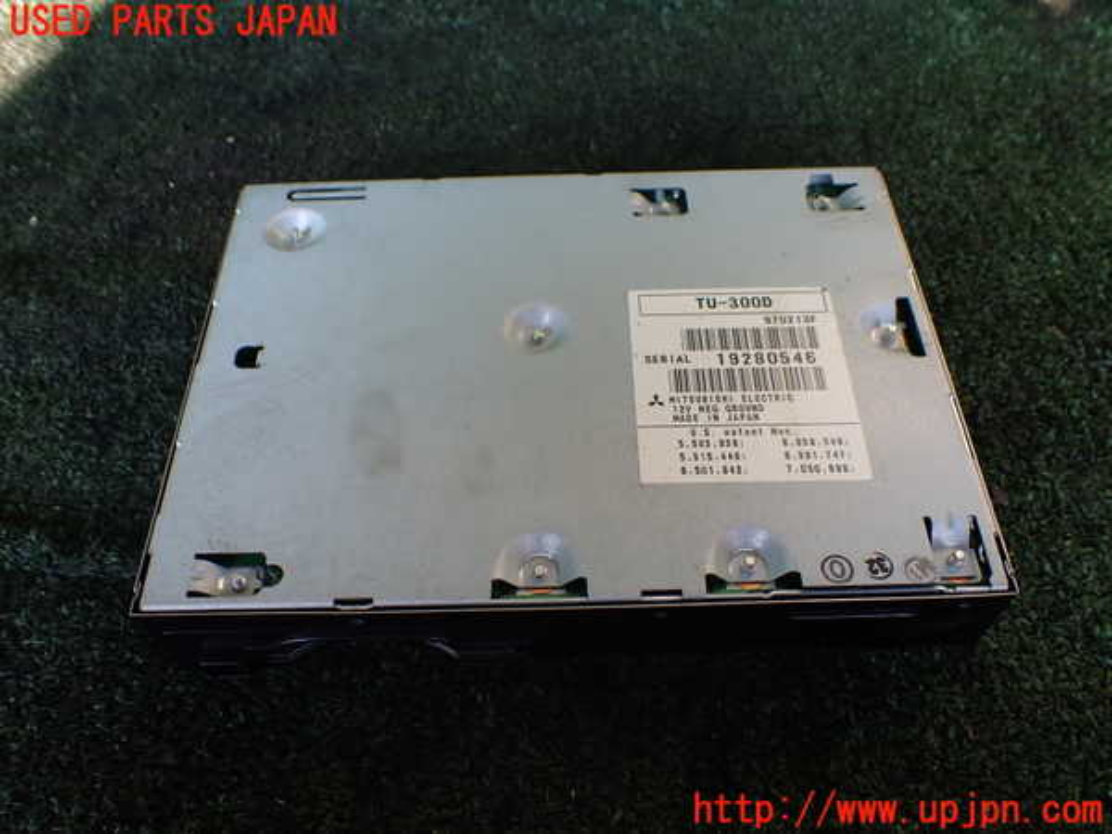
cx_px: 556
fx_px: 964
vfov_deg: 46.8
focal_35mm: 30
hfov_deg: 60.0
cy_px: 417
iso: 100
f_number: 3.2
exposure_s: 1/125
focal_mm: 5.4
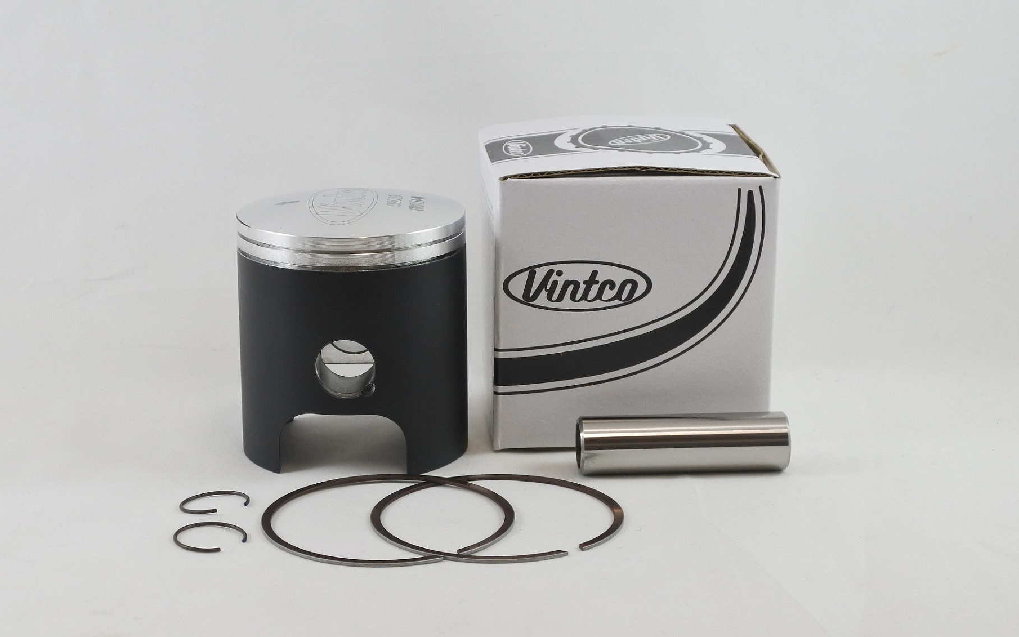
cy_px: 337
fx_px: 1277
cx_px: 510
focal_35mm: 46
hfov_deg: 43.5
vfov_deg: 28.0
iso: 400
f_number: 4.5
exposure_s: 1/160
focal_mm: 16.8
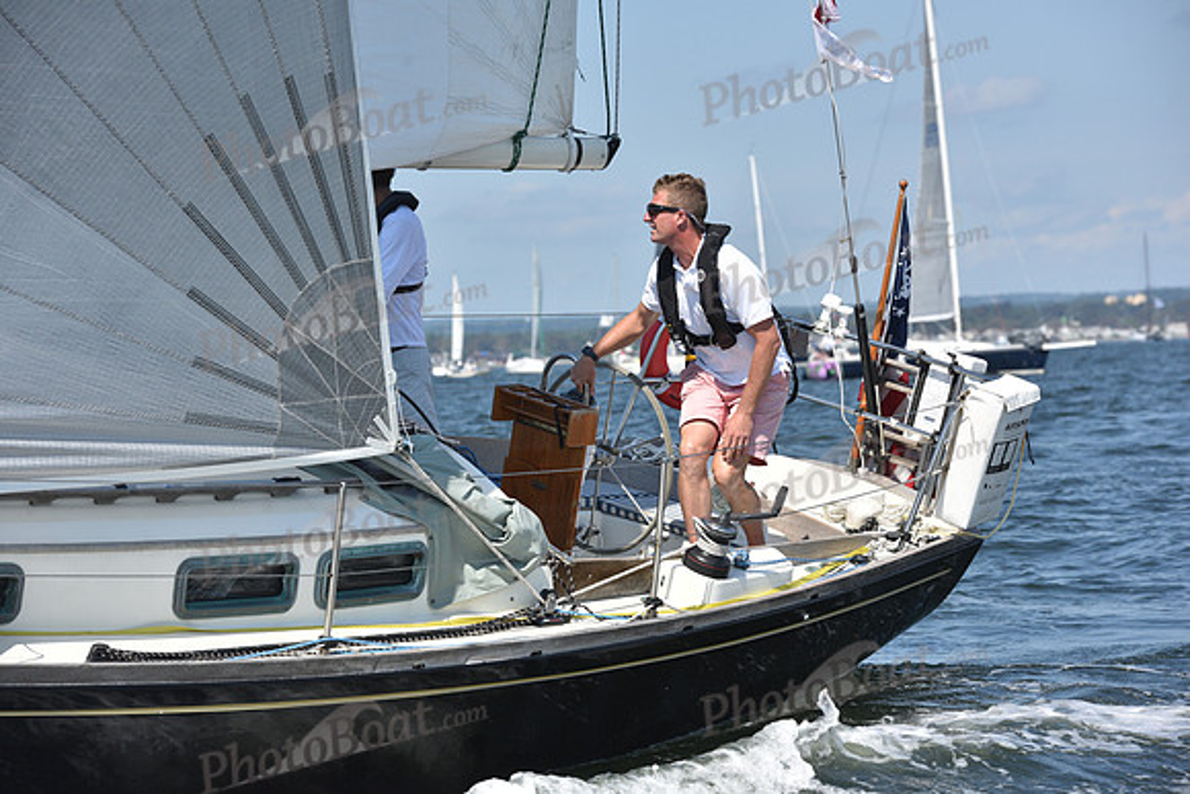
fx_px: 5125
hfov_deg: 13.2
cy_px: 397
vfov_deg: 8.9
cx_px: 595
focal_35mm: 155
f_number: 8
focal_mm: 155
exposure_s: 1/1250
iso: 320
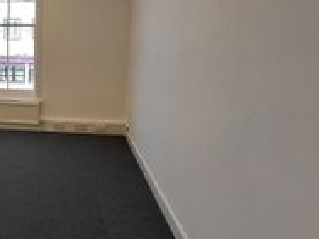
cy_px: 90
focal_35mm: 34
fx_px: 313
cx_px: 25
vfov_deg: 41.5
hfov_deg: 47.8
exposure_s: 1/215
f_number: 2.2
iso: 40
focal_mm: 1.64
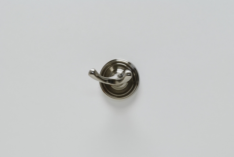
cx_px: 117
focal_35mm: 82
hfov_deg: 24.6
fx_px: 537
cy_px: 78
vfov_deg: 16.6
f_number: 18
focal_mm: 55
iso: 100
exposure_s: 1.1
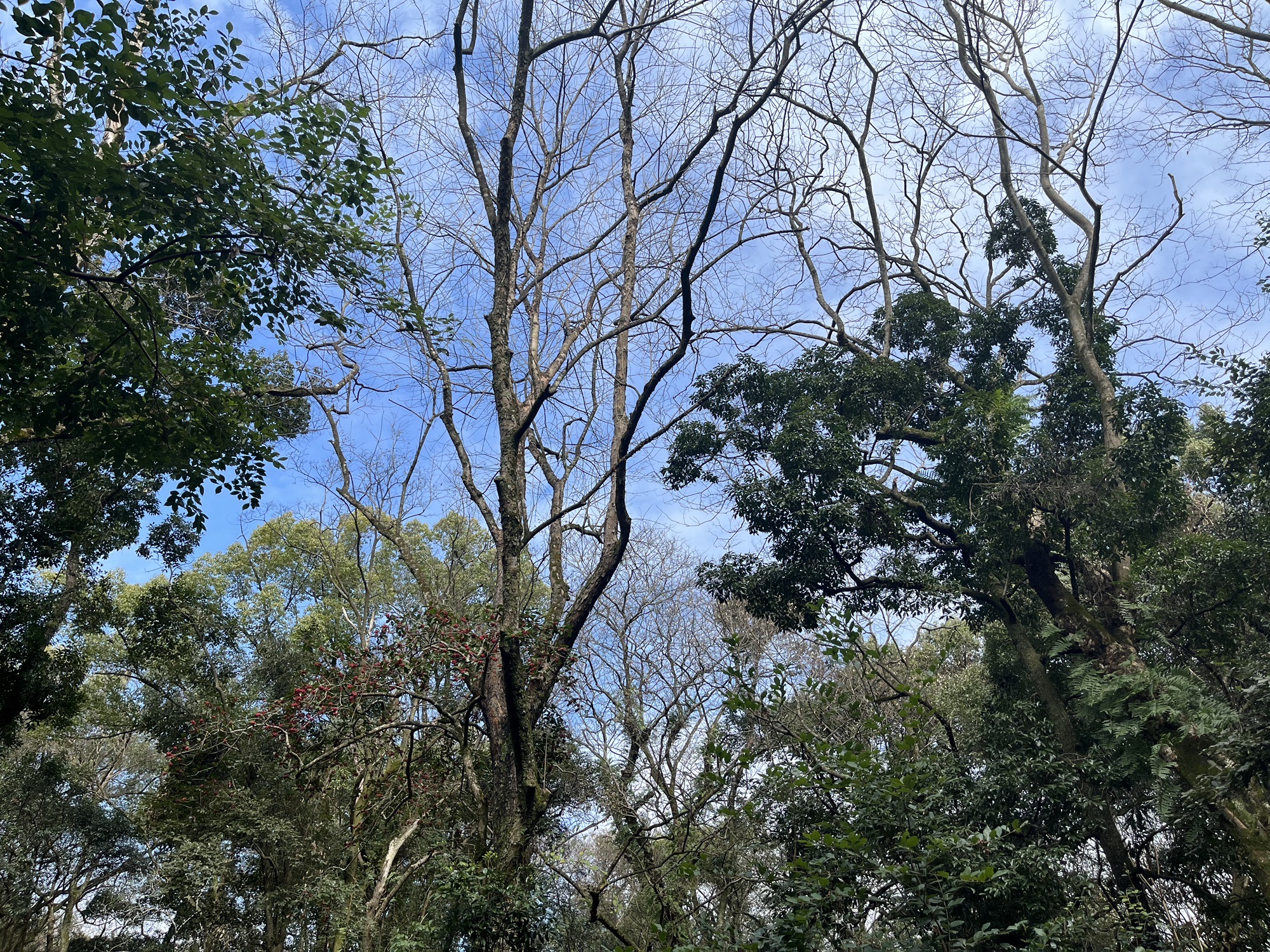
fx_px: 954
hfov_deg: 67.3
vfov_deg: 53.1
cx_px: 635
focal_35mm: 26
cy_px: 476
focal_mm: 5.1
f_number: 1.6
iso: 50
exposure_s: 1/1623
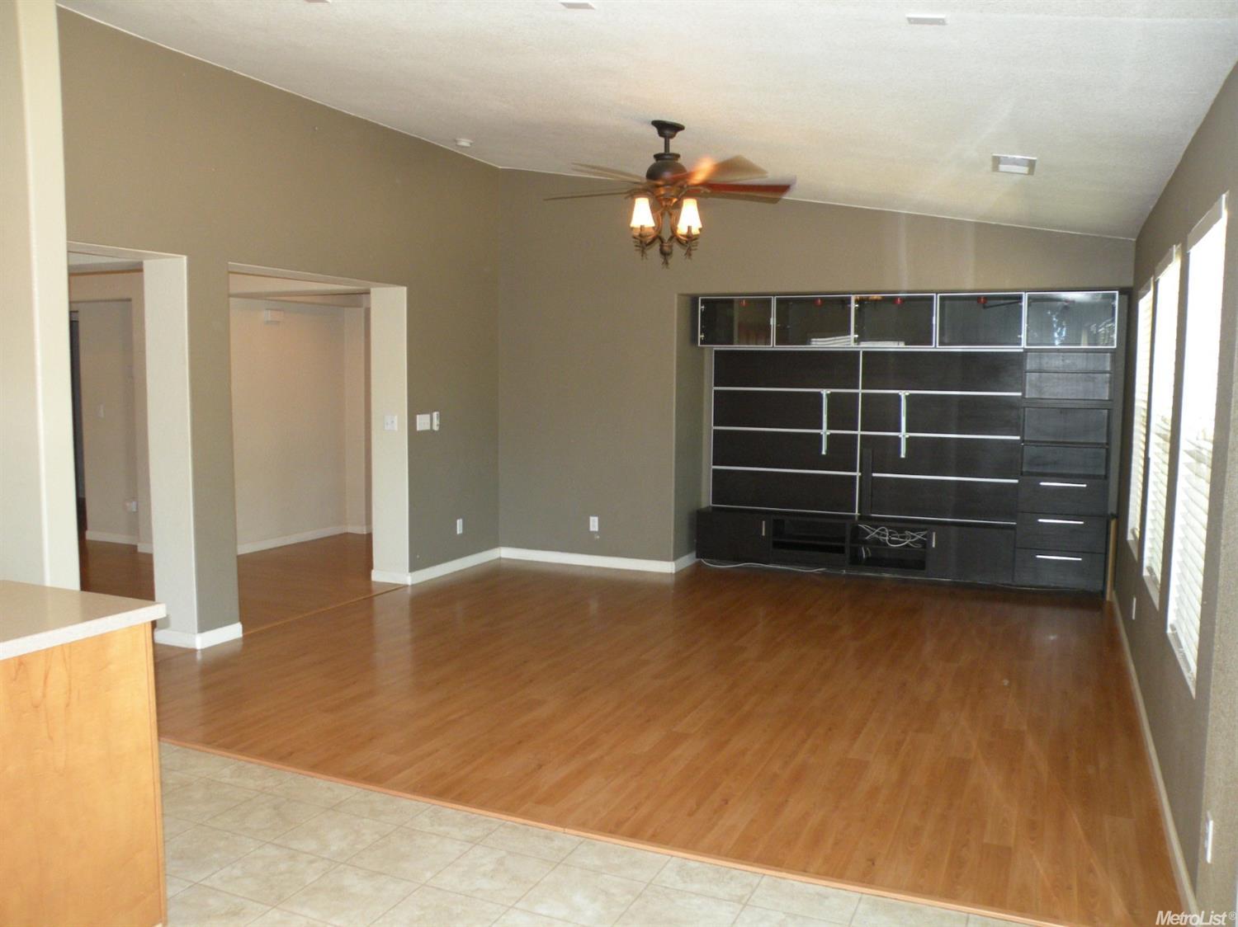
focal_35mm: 27
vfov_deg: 51.3
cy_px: 464
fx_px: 965
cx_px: 619
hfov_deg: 65.3
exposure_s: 1/30
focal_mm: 4.7
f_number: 2.8
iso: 189
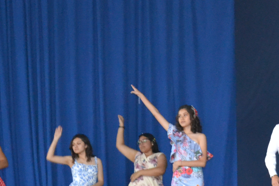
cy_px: 114
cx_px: 398
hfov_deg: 9.1
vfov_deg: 6.2
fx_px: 1705
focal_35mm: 220
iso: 3200
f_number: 5.3
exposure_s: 1/60
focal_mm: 48
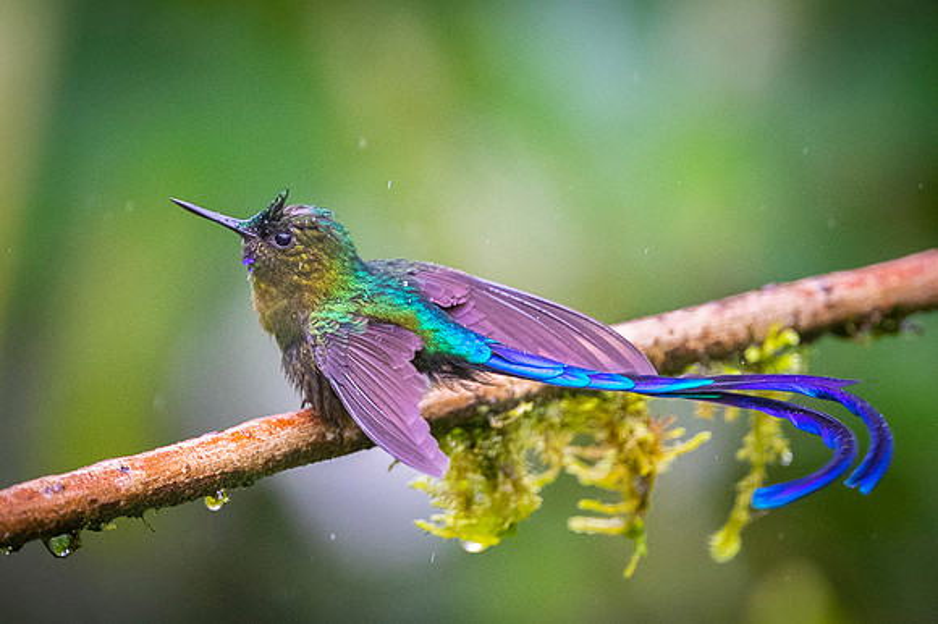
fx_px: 21568
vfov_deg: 1.7
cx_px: 318
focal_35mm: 828
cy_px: 257
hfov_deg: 2.5
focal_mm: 350
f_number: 4
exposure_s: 1/1250
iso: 2500
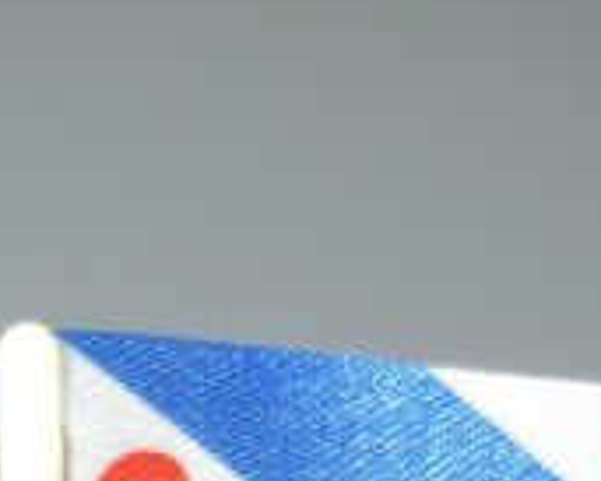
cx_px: 260
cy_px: 1174
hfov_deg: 6.5
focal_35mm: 298
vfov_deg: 5.0
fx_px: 5304
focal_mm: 35
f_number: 5
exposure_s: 1/125
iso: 100
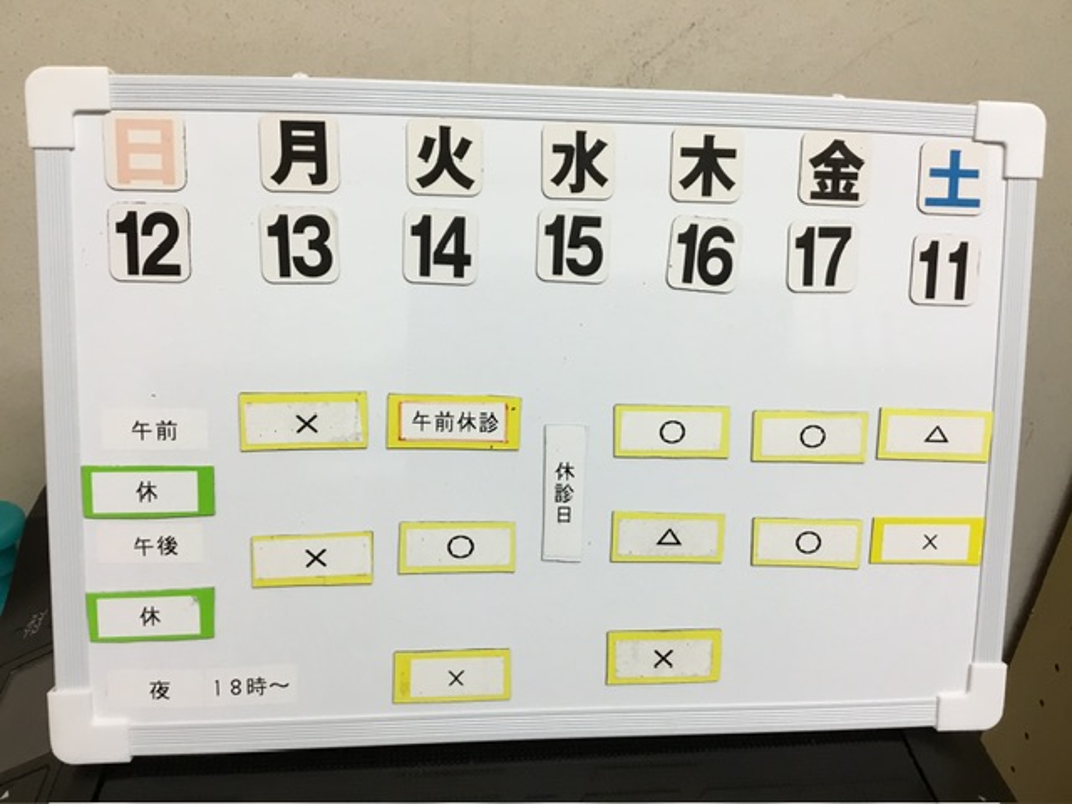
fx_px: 960
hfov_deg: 58.4
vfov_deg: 45.4
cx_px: 536
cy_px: 402
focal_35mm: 31
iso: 25
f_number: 2.4
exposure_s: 1/30
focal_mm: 3.3
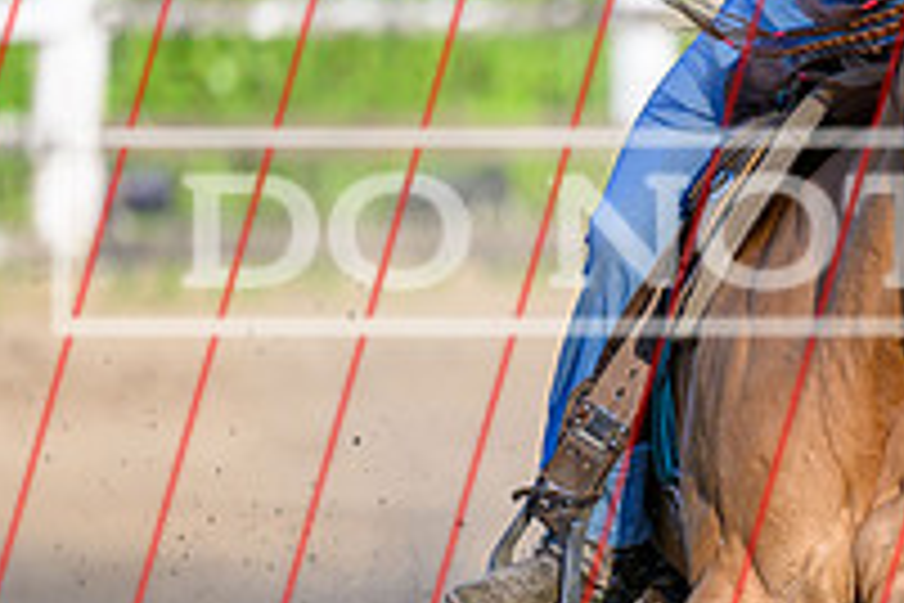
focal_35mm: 627
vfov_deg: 2.2
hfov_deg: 3.3
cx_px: 1067
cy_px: 264
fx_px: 15743
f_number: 2.8
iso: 280
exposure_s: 1/2500
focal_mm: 190
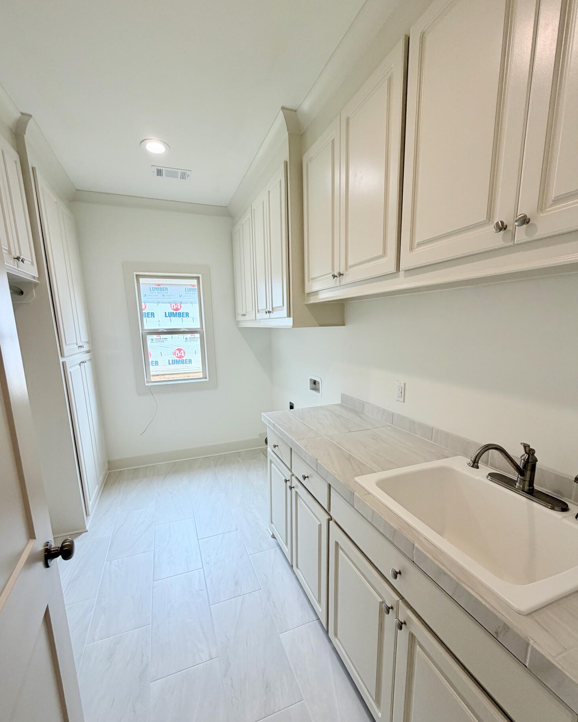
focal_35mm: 15
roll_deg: +1.5
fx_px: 321
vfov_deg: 96.6
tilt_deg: -11.7
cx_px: 284
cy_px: 389
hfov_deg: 84.0
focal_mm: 2.22
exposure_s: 1/120
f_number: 2.2
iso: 80
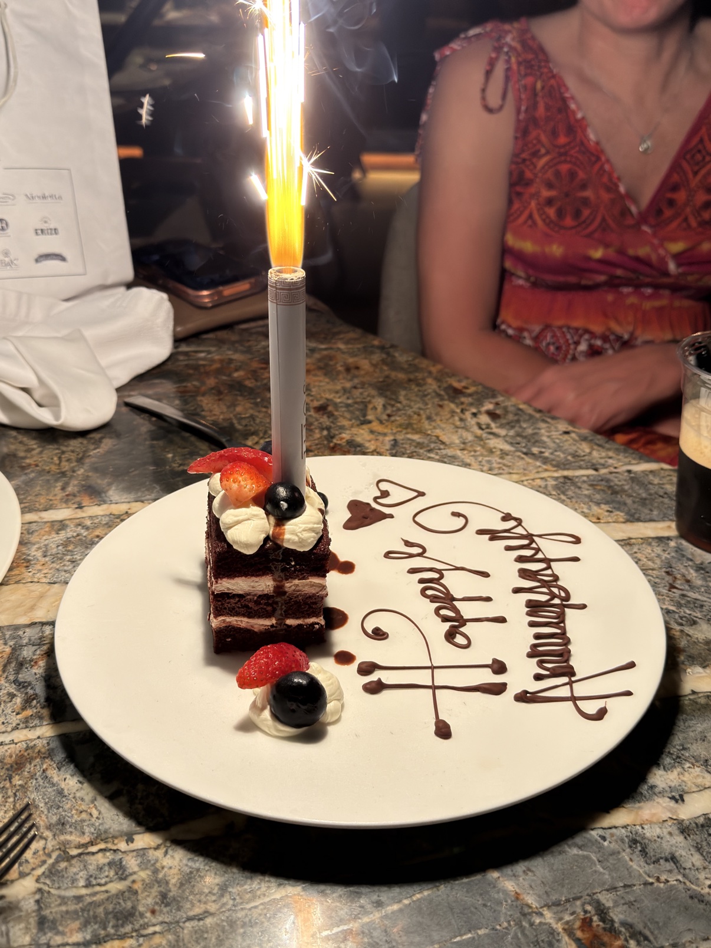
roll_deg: -1.2
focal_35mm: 35
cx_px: 356
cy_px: 474
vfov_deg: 52.6
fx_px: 959
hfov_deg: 40.7
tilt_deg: -28.2
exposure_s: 1/60
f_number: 1.78
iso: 160
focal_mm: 6.76
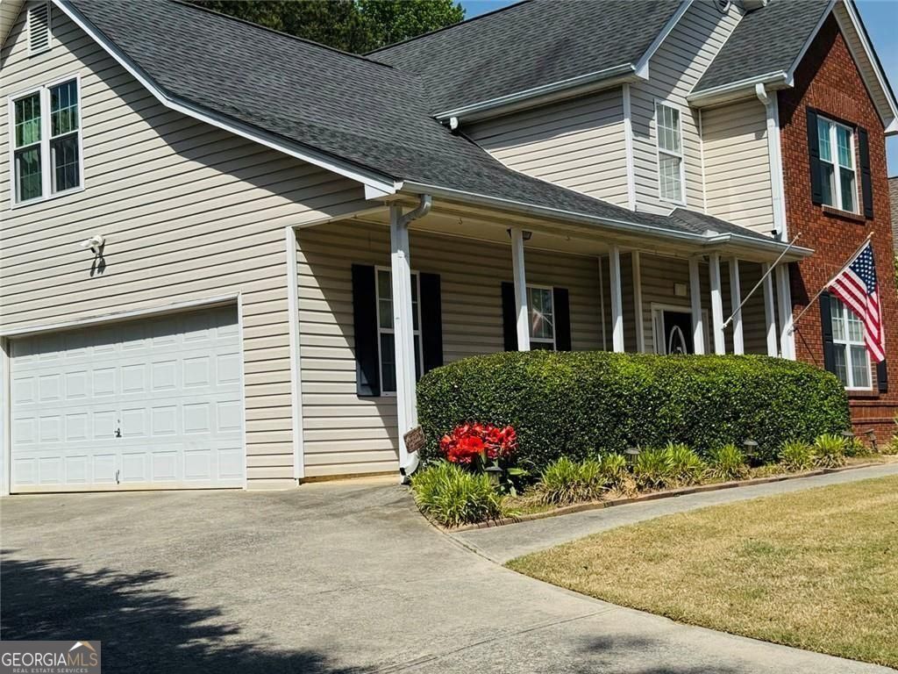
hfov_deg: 39.7
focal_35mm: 48
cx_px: 449
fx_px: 1245
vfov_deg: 30.3
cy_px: 337
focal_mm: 6.76
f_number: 1.78
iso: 64
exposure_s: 1/7937
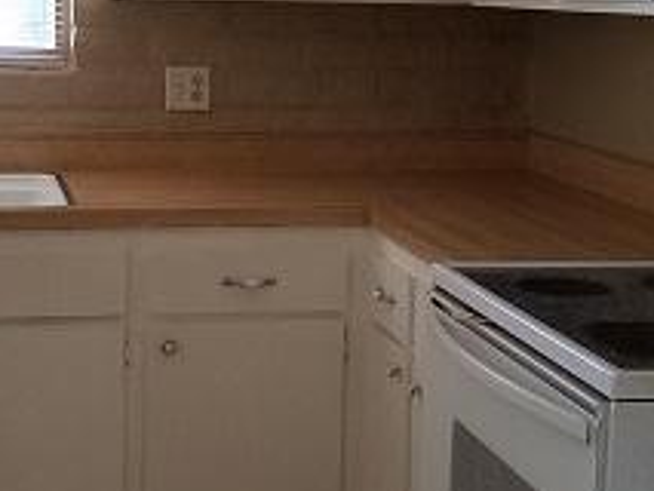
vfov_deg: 18.9
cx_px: 264
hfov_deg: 25.0
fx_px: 1474
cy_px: 193
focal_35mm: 78
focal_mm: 4.2
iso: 160
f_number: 1.7
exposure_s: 1/60
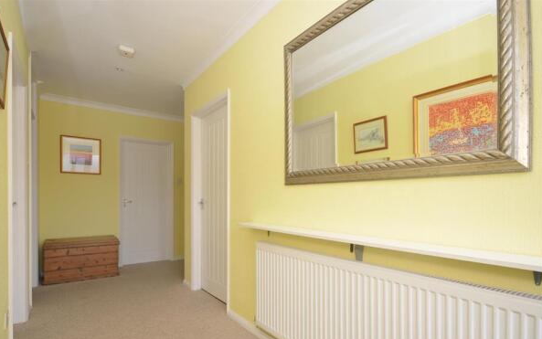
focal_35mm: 19
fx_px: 274
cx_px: 246
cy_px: 198
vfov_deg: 63.1
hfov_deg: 89.1
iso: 320
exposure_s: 1/8
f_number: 7.1
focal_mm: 11
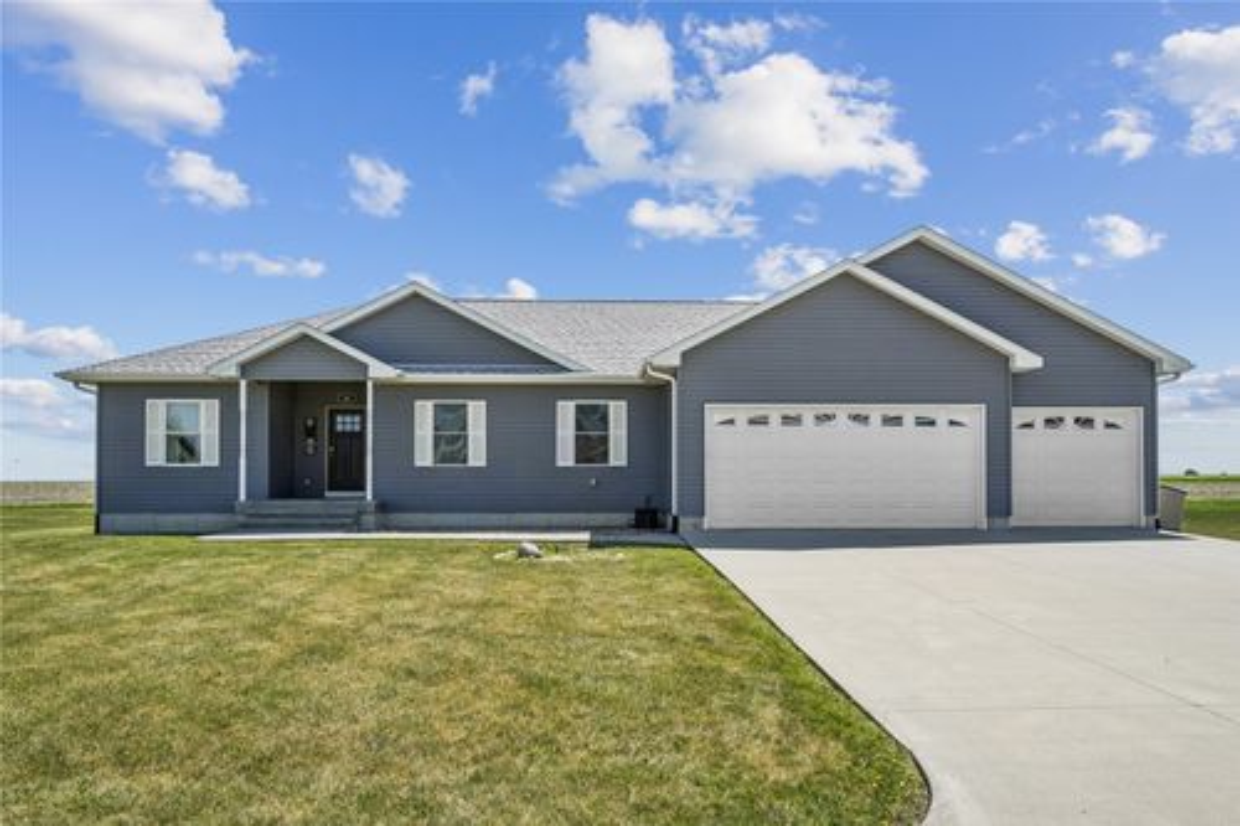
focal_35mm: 24
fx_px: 826
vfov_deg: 53.1
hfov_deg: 73.8
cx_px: 620
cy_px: 413
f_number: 8
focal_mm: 24
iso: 800
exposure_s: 1/3200
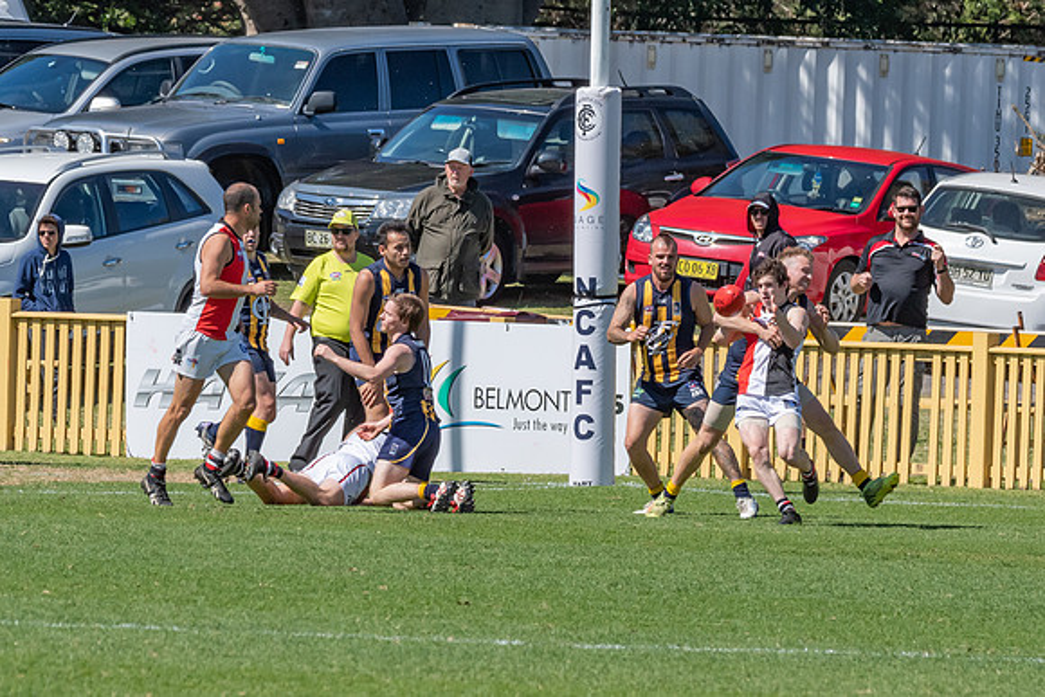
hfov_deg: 3.7
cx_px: 736
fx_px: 16204
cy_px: 419
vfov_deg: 2.5
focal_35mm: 558
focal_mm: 260
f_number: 13
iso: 800
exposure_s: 1/1600
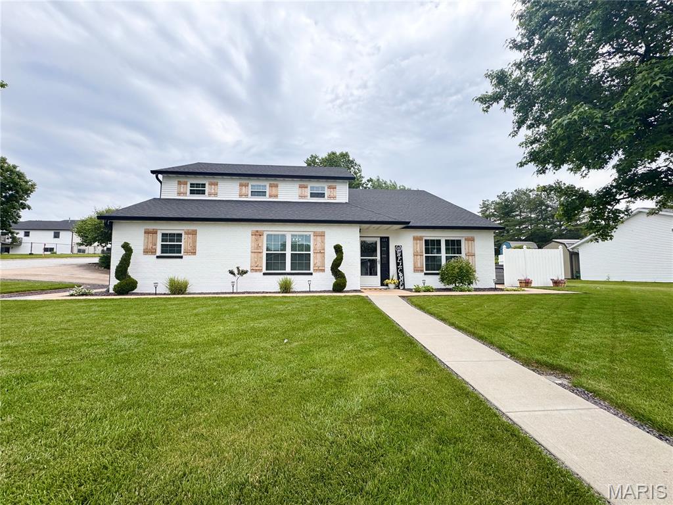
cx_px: 336
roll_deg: +0.0
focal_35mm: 14
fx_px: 272
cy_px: 252
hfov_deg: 102.1
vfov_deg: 85.7
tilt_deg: +4.2
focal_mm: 2.22
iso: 50
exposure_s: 1/1748
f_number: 2.2
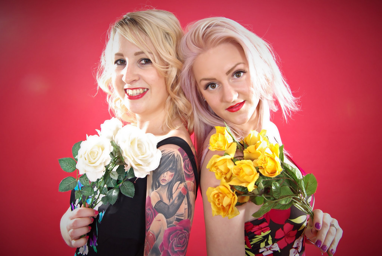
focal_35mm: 39
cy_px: 128
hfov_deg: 49.5
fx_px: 414
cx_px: 191
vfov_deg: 34.3
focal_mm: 26
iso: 200
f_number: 9.5
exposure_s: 1/125
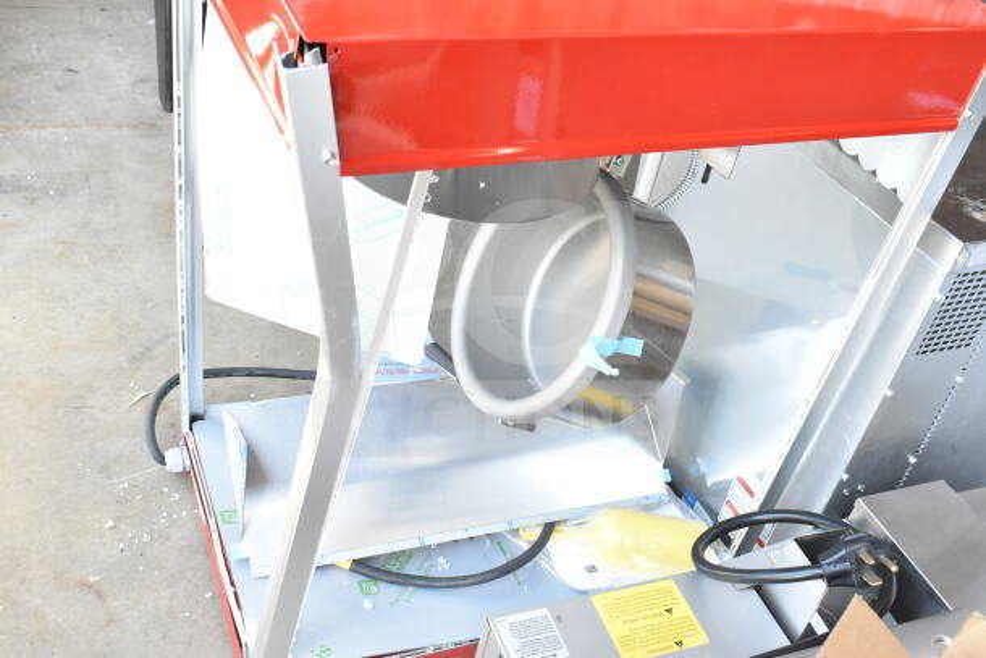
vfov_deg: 34.2
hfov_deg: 49.5
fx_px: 1068
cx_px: 493
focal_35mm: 39
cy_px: 329
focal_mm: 26
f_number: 7.1
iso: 1600
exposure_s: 1/200
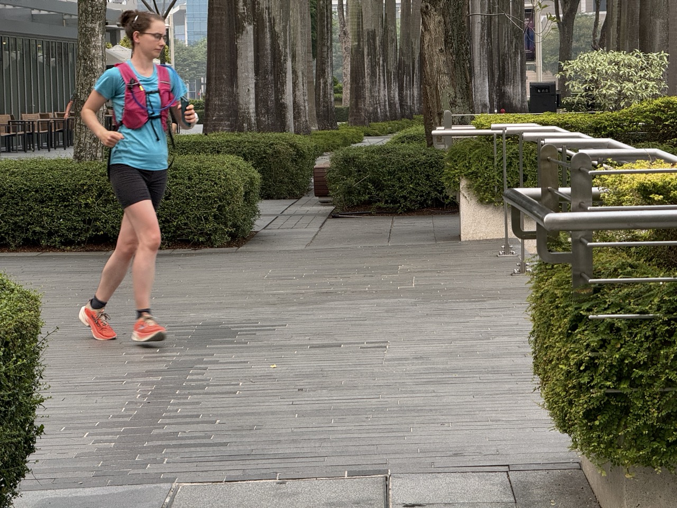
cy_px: 254
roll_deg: +1.2
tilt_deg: -3.8
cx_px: 338
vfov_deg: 12.3
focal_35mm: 120
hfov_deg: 16.4
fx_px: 2347
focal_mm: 15.66
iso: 100
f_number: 2.8
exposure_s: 1/99
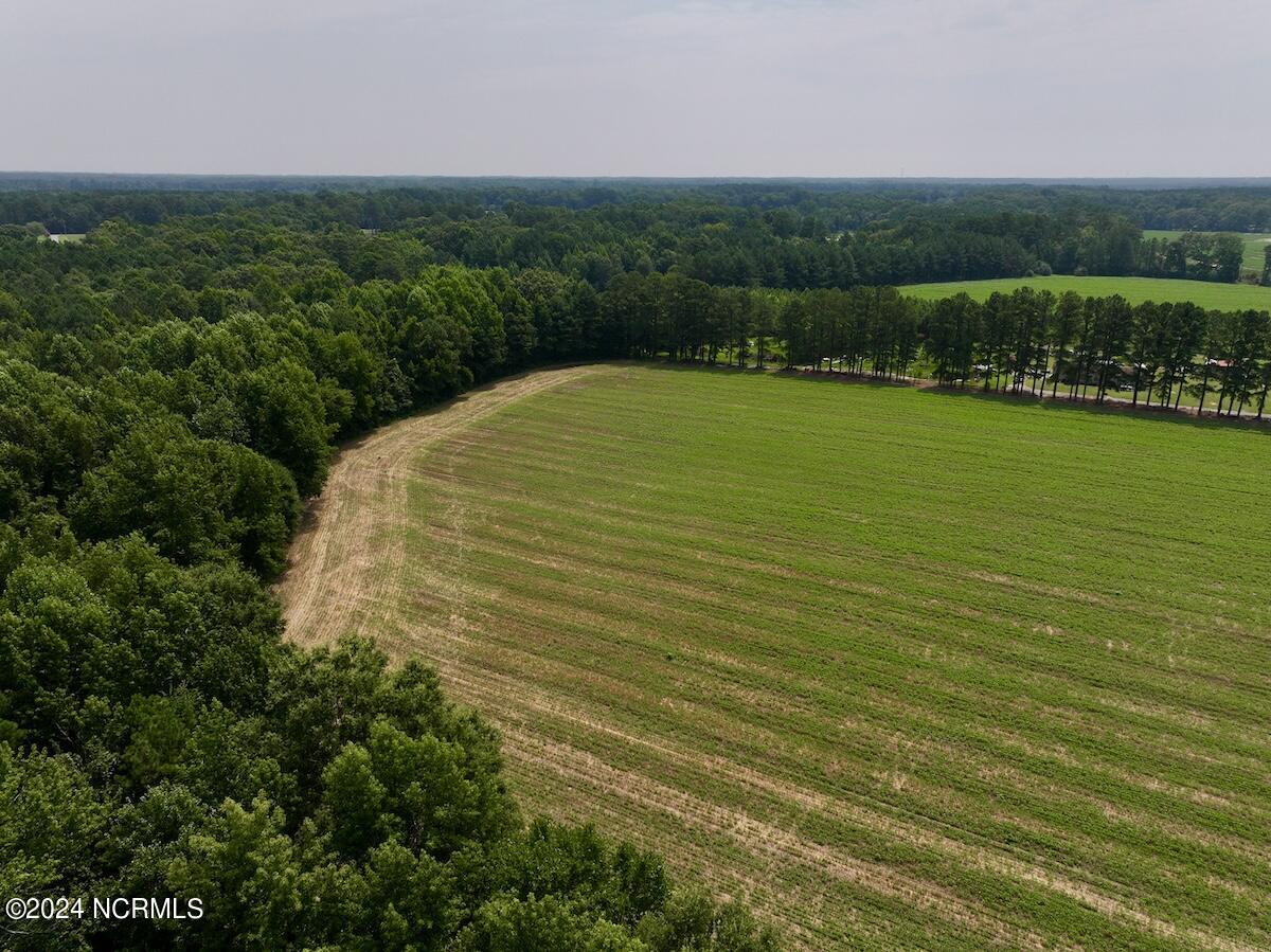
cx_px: 636
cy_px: 476
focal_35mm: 24
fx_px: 881
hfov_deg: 71.6
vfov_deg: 56.8
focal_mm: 12.29
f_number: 2.8
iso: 100
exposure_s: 1/240
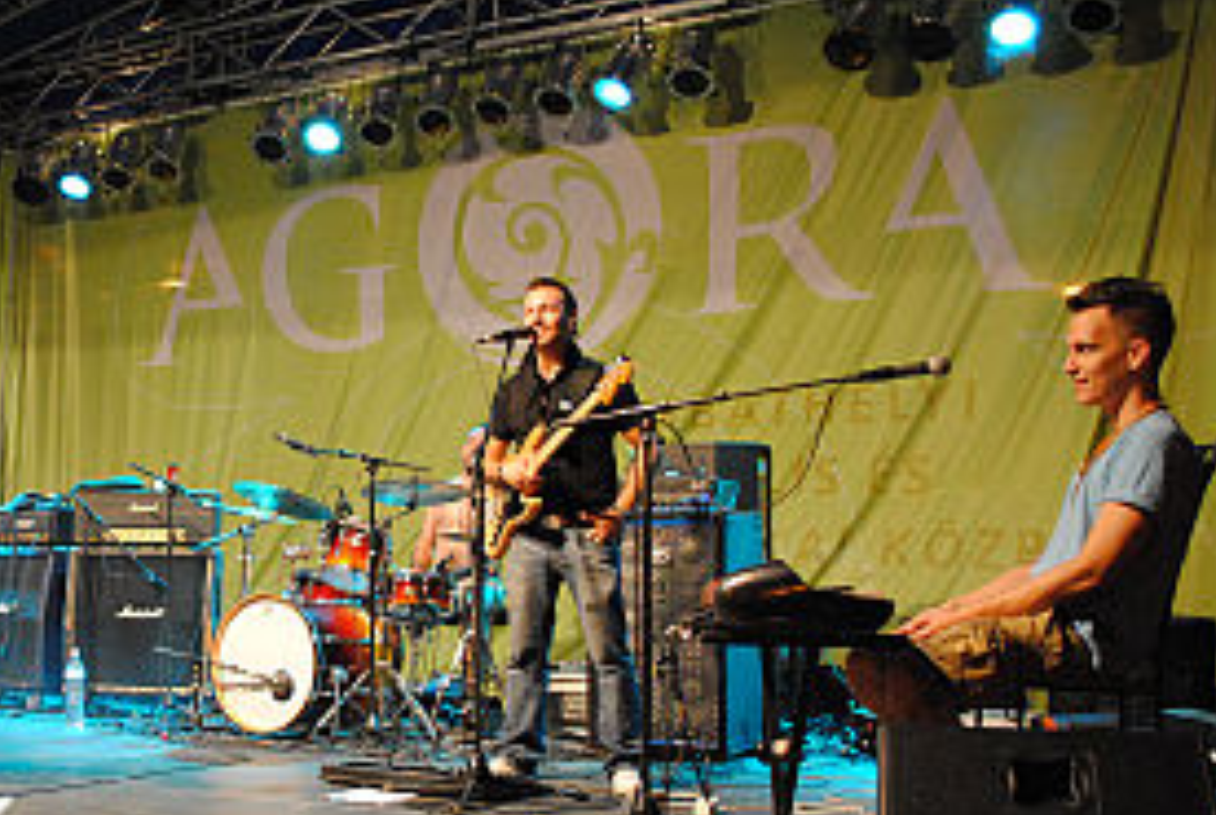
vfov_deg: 30.5
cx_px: 282
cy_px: 513
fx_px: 1489
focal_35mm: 44
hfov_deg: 42.8
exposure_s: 1/30
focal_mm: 18
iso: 1000
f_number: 3.5
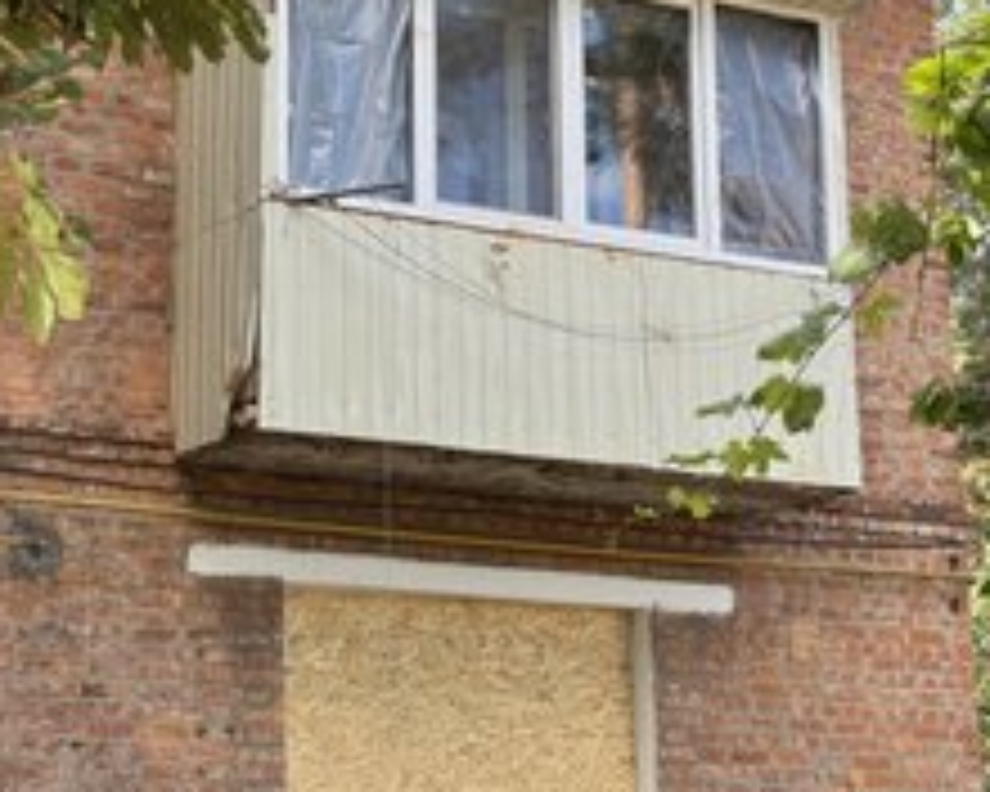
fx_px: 2491
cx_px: 310
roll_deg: +0.3
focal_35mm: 85
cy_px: 274
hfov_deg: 22.4
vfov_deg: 18.0
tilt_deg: +13.3
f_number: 1.78
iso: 64
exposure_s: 1/792
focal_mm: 6.76
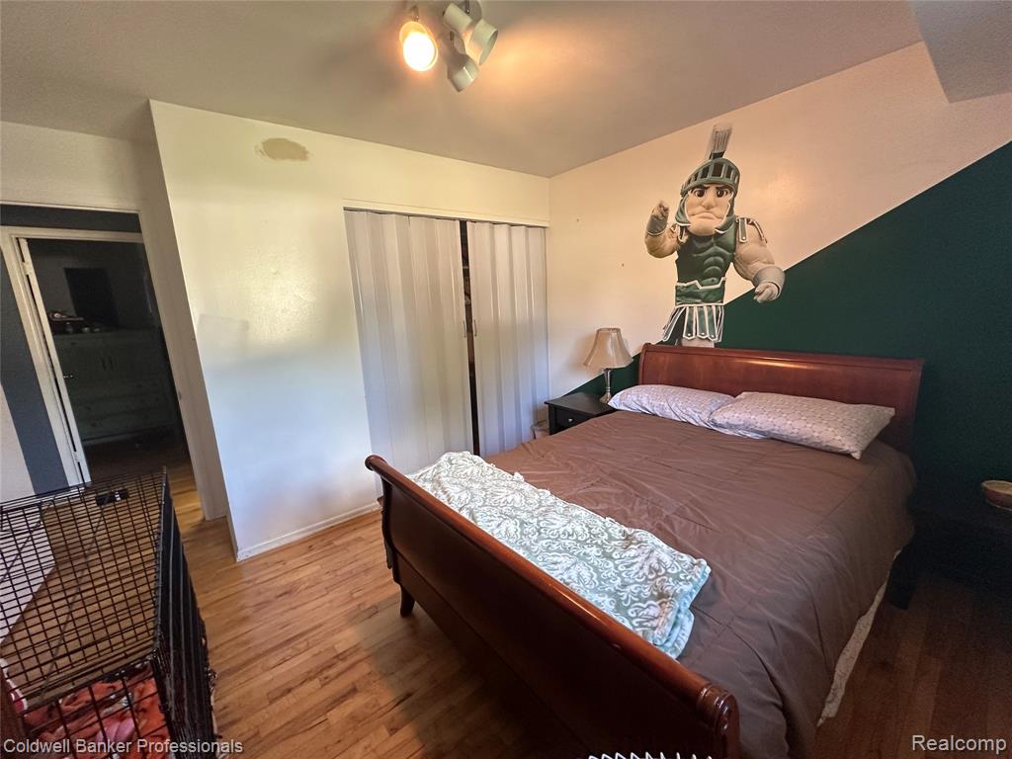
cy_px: 380
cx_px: 506
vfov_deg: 85.7
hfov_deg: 102.1
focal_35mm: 14
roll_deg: +3.0
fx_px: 409
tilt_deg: -11.0
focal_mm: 2.22
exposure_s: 1/60
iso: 250
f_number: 2.2
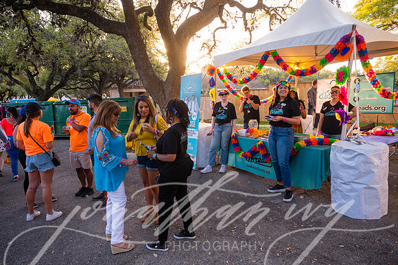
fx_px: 265
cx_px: 199
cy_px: 132
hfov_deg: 73.8
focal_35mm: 24
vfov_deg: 53.1
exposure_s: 1/500
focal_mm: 24
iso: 1250
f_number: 4
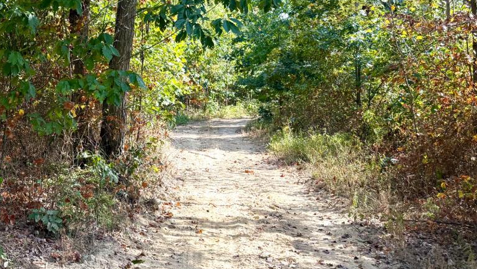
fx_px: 645
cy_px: 87
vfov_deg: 23.4
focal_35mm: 51
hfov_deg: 37.1
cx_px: 19
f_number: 1.78
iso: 100
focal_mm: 6.76
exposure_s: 1/1005
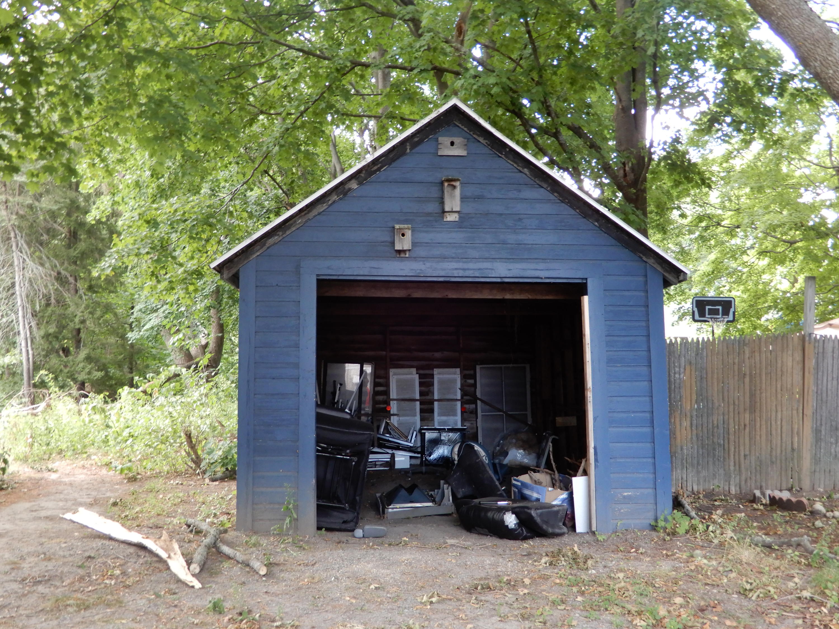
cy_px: 314
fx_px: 921
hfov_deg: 49.0
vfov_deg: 37.7
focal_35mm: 38
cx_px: 420
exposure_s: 1/30
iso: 220
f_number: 4
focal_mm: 6.8
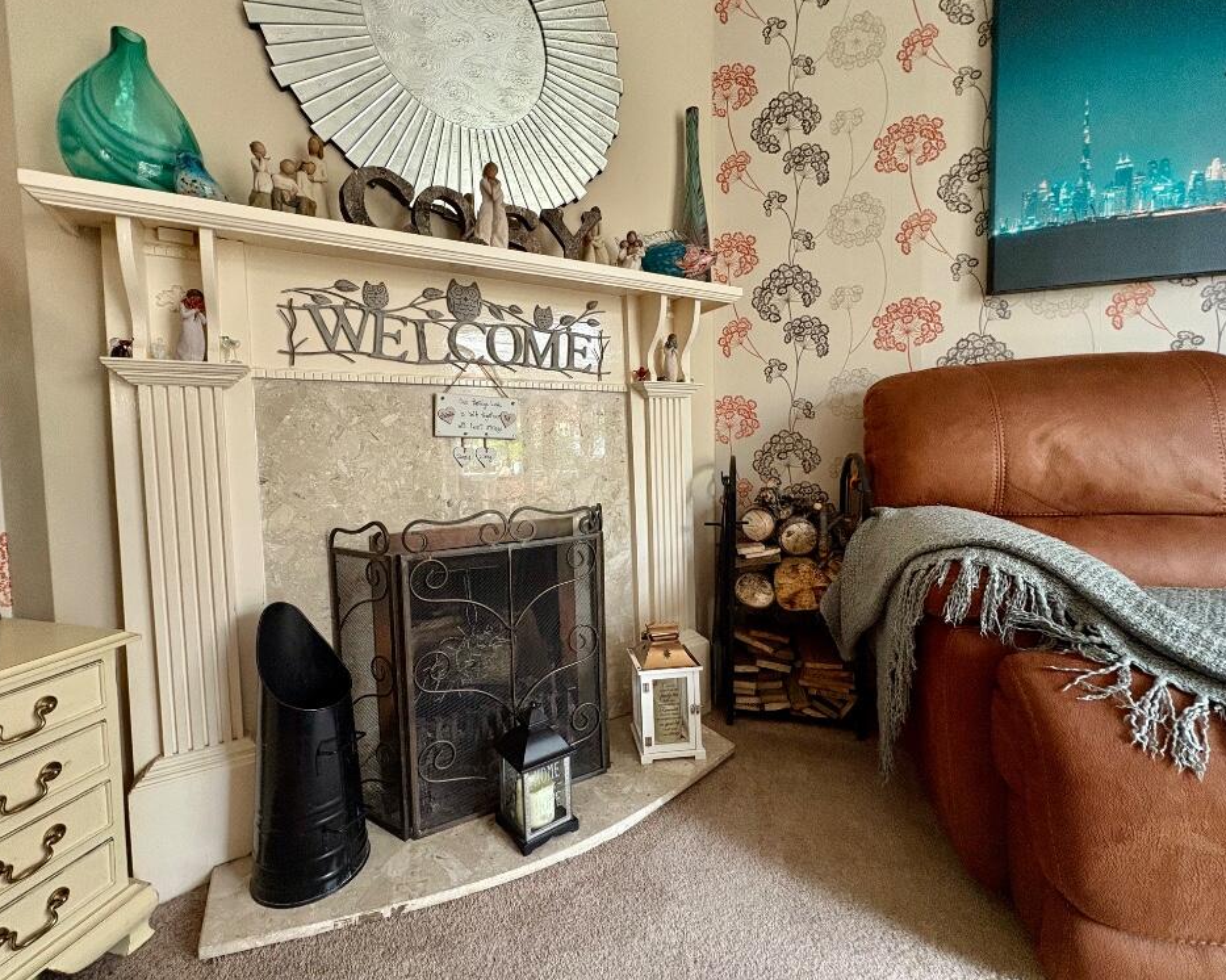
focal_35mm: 15
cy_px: 478
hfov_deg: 96.7
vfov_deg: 84.0
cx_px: 579
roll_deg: +0.8
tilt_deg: -2.0
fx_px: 544
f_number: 2.2
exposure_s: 1/60
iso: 320
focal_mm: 2.22
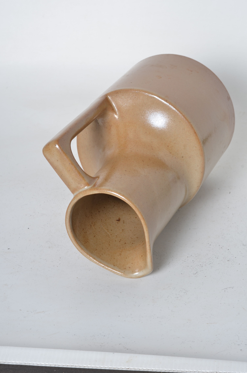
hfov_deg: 18.1
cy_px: 186
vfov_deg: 27.0
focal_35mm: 75
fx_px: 775
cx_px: 124
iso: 100
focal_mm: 50
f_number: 11
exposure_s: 1/125
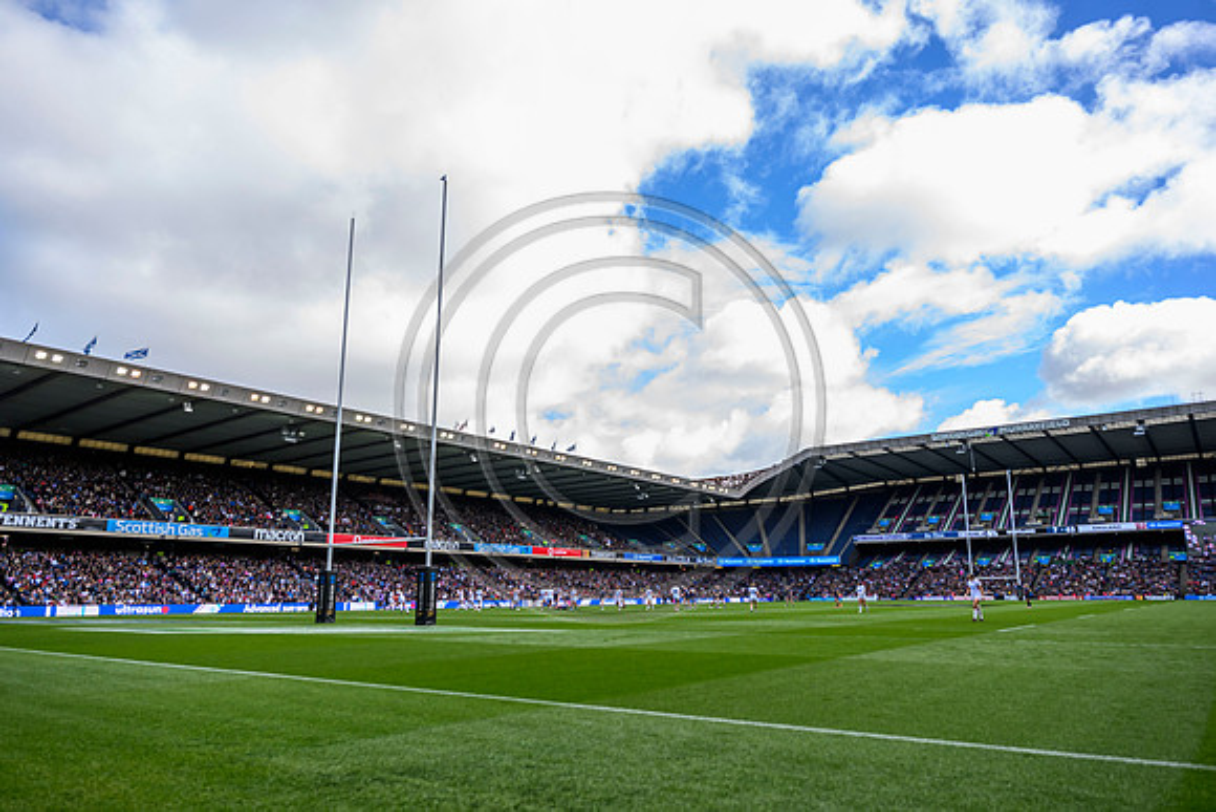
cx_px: 608
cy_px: 406
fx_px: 811
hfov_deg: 73.7
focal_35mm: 24
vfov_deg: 53.2
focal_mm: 24
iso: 500
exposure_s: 1/1250
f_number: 4
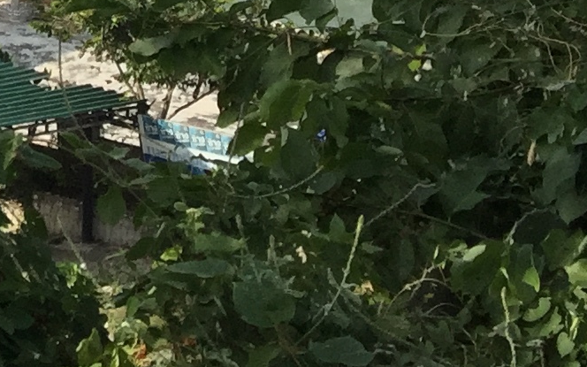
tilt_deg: -1.2
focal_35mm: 151
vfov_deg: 7.8
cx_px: -515
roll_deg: -0.1
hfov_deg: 12.5
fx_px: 2416
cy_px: -613
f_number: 2.2
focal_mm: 4.15
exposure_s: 1/1883
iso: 32
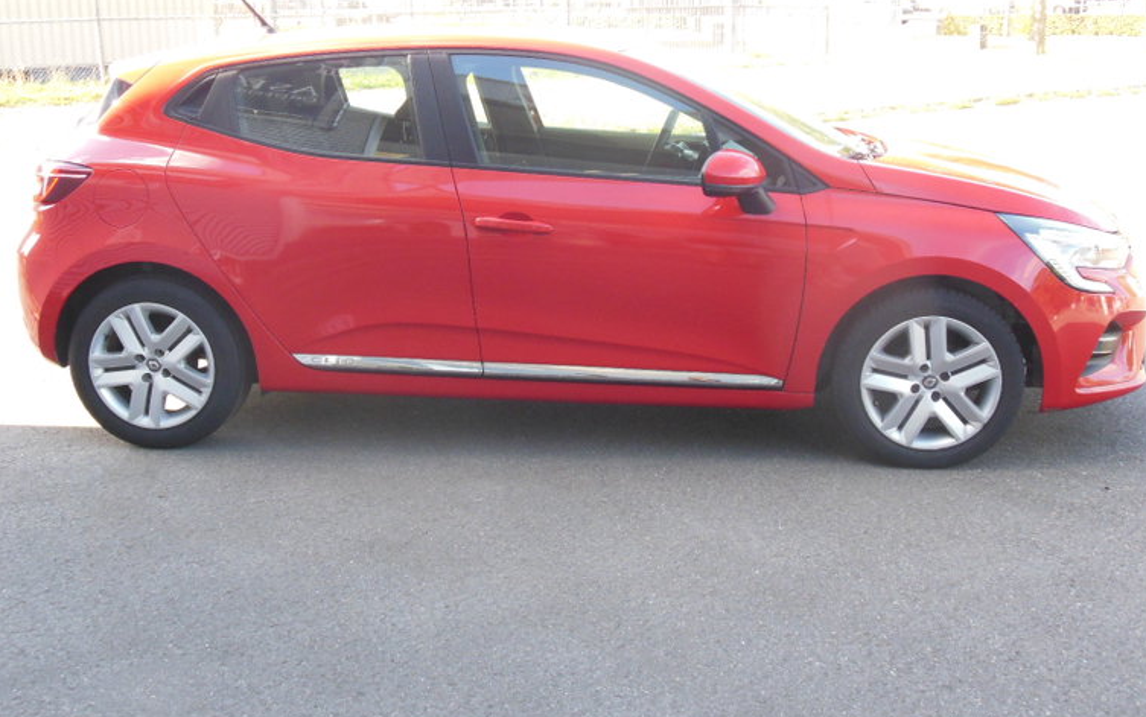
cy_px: 317
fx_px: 1437
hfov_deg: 43.5
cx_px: 575
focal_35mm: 46
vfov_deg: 28.0
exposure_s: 1/250
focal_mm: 7.7
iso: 400
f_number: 3.8
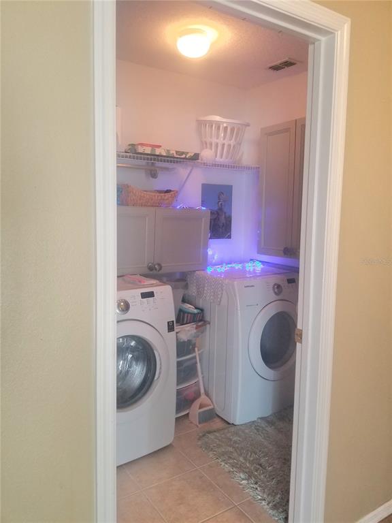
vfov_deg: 67.3
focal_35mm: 26
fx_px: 393
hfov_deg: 53.1
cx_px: 196
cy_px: 262
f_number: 1.7
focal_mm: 4.25
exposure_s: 1/60.2
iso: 200
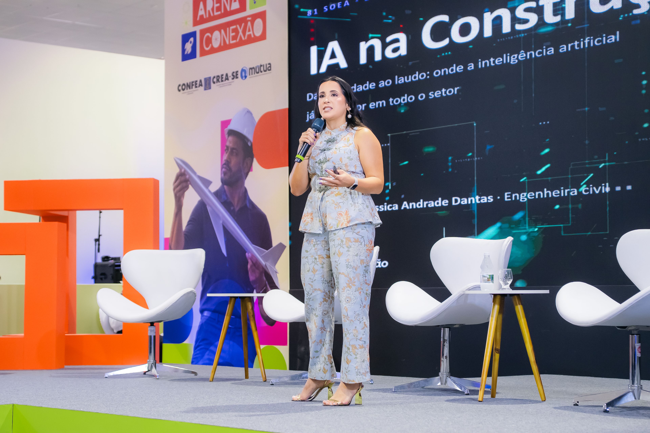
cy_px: 216
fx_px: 1318
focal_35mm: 73
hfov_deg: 27.7
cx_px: 325
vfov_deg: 18.7
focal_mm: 49
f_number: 2.8
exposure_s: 1/200
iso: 1600
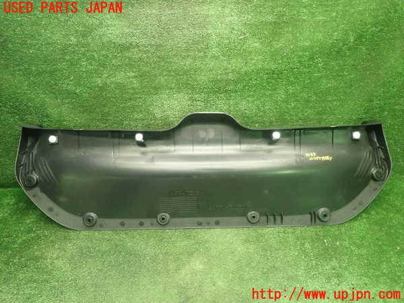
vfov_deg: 54.9
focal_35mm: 25
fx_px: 292
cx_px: 202
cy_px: 152
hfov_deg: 69.4
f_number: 2
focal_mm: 4.5
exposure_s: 1/30
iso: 320
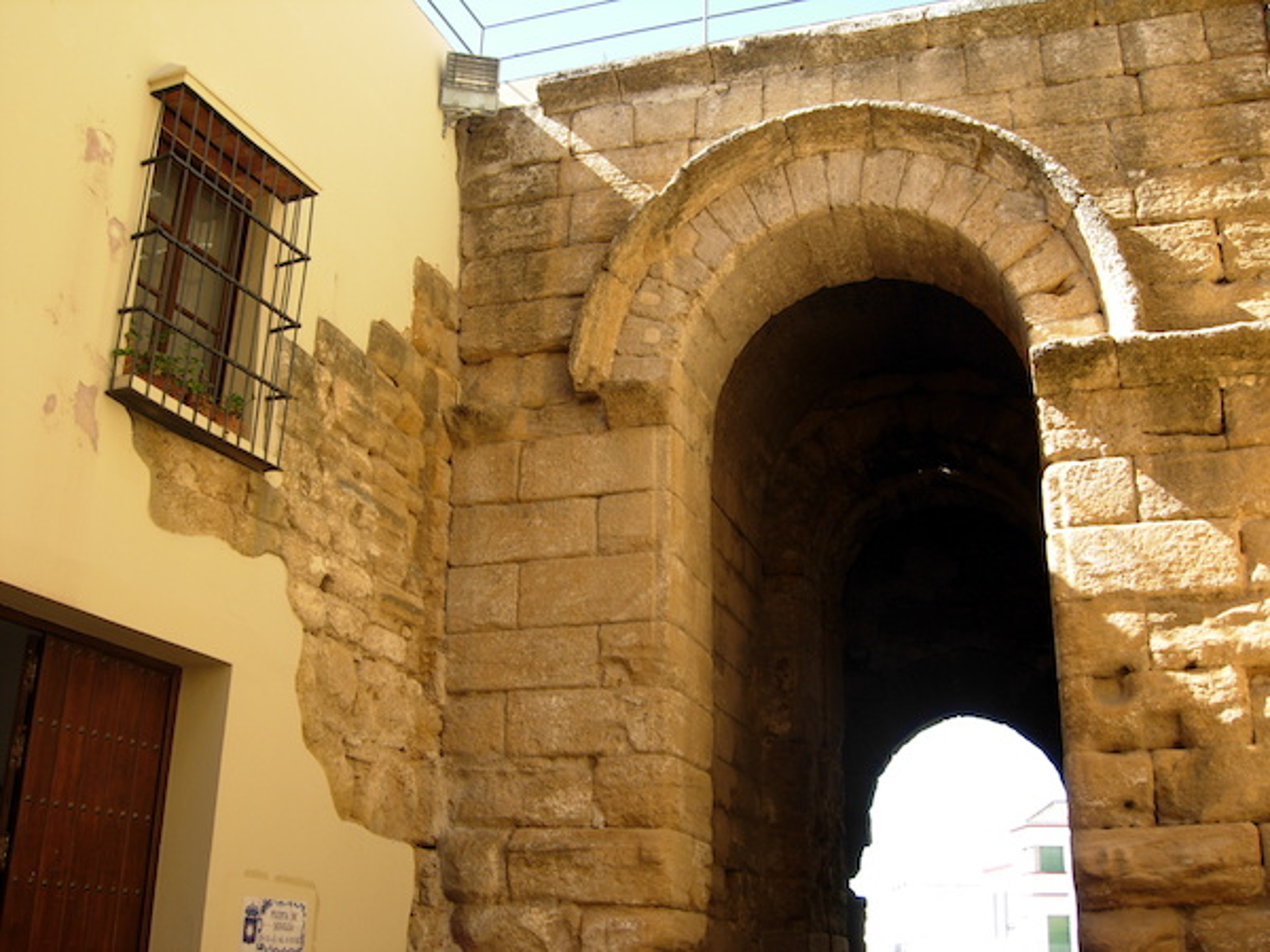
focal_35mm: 36
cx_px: 635
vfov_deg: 39.7
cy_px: 476
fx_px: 1321
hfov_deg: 51.4
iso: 50
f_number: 4.8
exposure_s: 1/71.8
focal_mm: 7.5
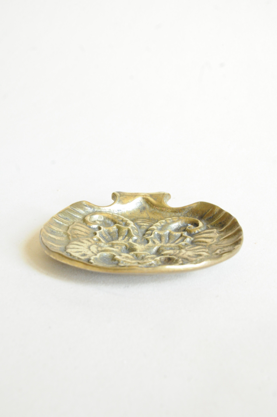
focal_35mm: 48
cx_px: 138
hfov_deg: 28.0
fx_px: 555
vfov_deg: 41.2
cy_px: 208
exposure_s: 1/15
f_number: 13
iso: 2000
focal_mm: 32
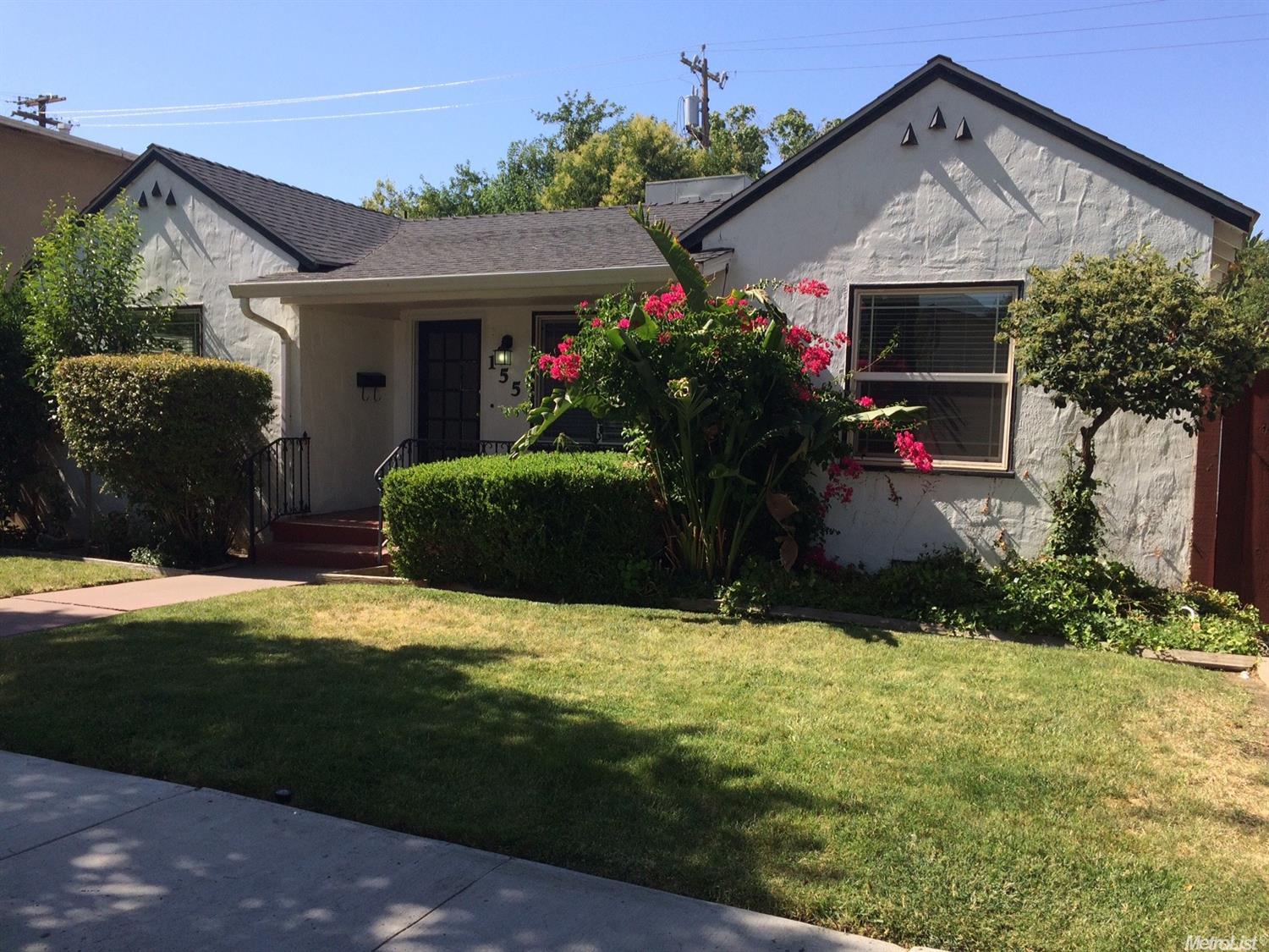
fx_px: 1063
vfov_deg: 48.2
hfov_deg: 61.7
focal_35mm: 29
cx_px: 634
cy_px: 476
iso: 32
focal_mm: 4.15
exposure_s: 1/1325
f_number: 2.2
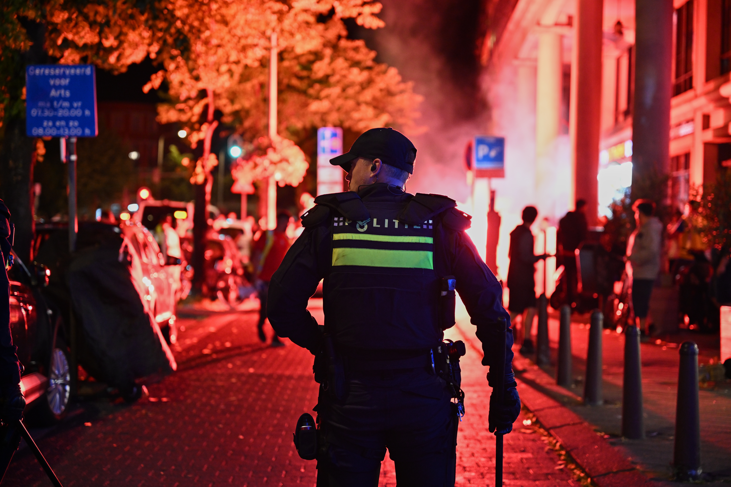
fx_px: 1421
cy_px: 244
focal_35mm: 70
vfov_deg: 19.5
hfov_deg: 28.8
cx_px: 366
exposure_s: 1/40
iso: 2500
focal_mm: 70
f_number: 2.8
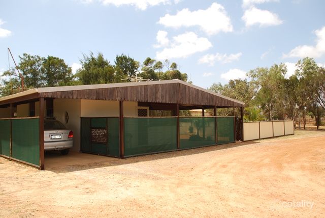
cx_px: 162
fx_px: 271
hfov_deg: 61.9
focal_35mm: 30
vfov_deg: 43.7
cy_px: 109
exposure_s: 1/200
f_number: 7.1
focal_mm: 20
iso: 100
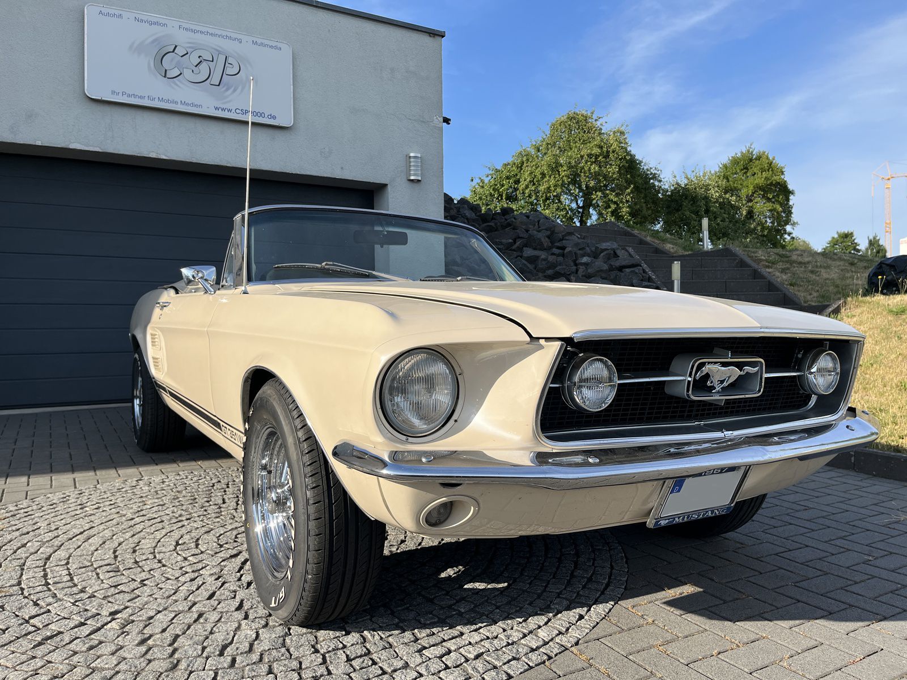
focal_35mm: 26
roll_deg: +1.0
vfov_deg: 53.1
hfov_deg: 67.3
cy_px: 340
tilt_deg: -0.3
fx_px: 681
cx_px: 454
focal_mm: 5.1
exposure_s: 1/2899
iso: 50
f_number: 1.6
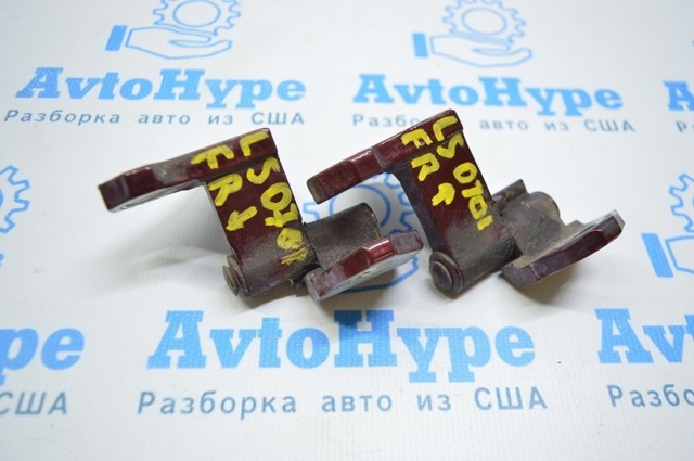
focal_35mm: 30
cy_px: 230
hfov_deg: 62.0
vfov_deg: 43.5
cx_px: 347
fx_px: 578
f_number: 3.8
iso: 400
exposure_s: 1/50
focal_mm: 20
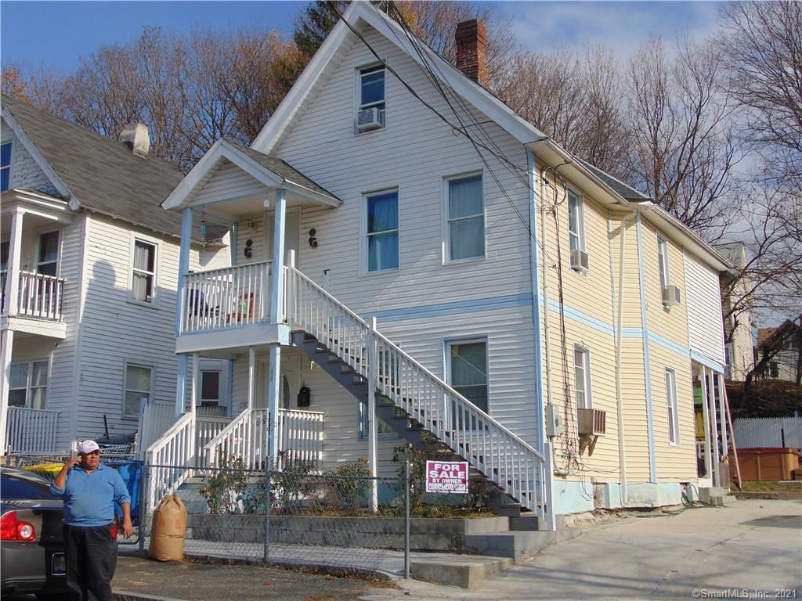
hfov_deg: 44.8
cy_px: 300
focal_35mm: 42
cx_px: 401
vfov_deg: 34.3
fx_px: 973
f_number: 8.7
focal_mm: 7.6
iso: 80
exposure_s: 1/250
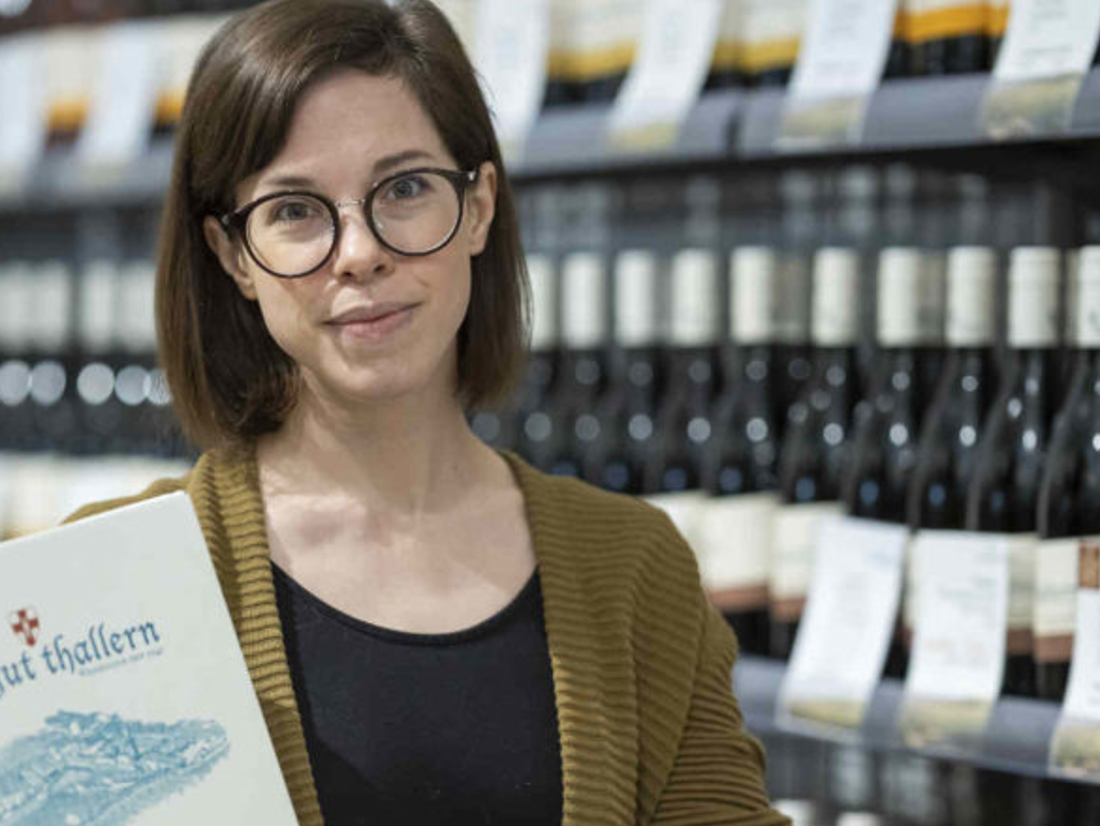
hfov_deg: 13.8
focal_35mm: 143
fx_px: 4545
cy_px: 552
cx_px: 530
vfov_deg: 10.4
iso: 1600
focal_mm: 85
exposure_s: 1/250
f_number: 1.6
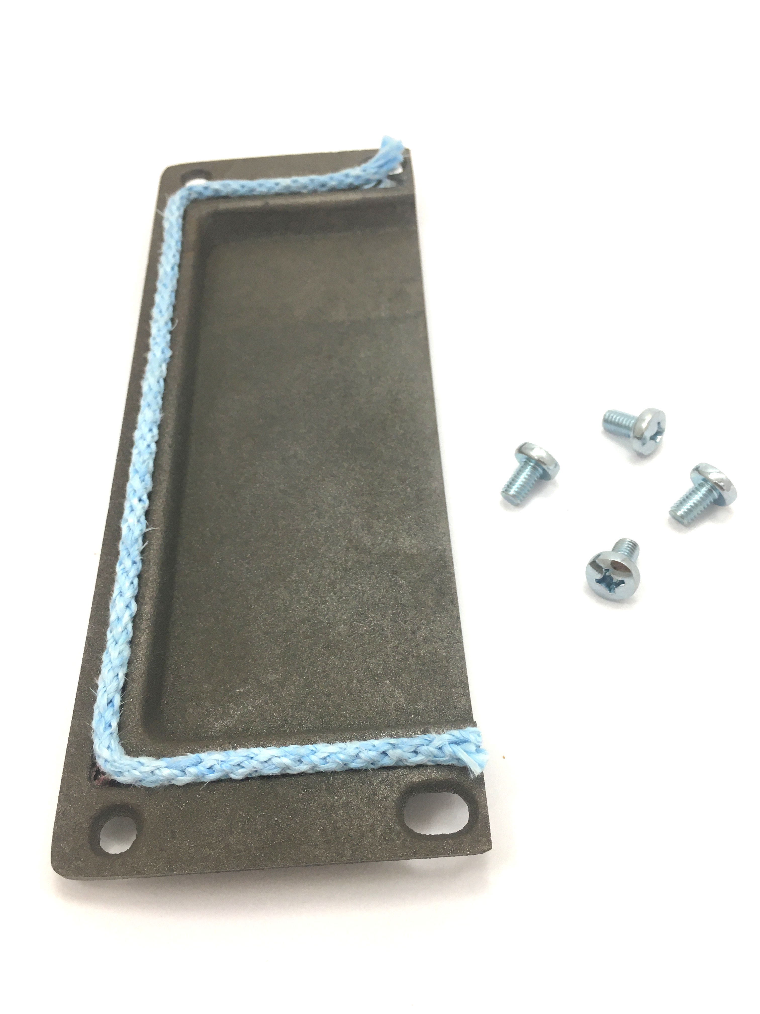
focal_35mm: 29
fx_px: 849
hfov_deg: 48.2
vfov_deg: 61.7
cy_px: 507
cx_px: 380
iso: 25
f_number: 2.2
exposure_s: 1/33
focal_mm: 4.15
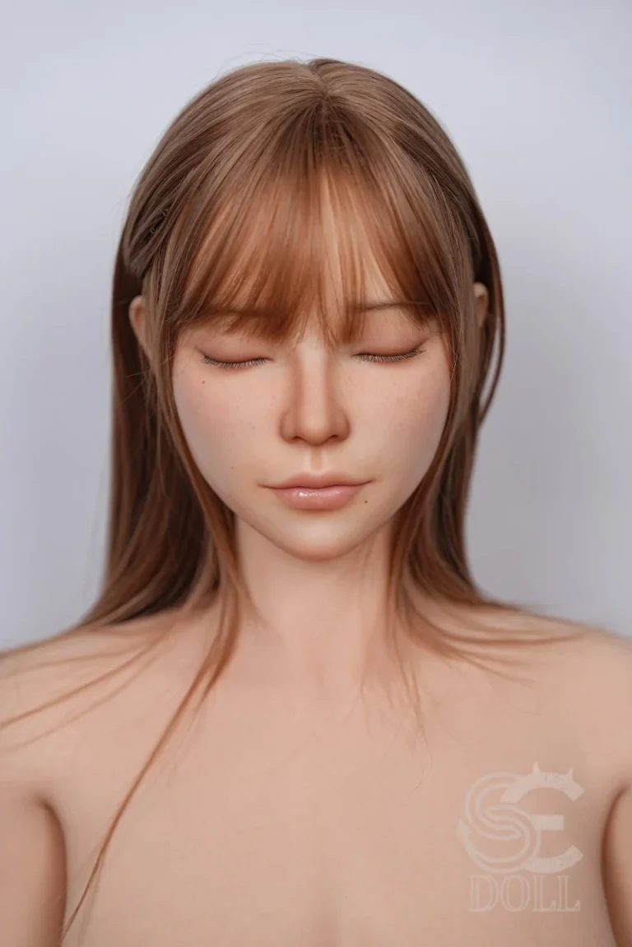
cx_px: 316
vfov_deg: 28.8
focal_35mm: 70
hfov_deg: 19.5
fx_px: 1843
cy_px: 474
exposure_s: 1/250
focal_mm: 70
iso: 100
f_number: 2.8
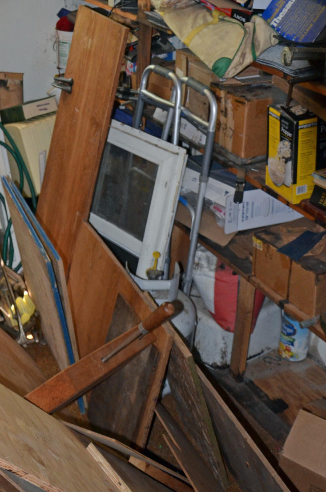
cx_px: 83
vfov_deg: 33.7
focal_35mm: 57
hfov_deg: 23.5
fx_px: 777
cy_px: 71
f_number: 3.8
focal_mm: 21
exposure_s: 1/60
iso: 800
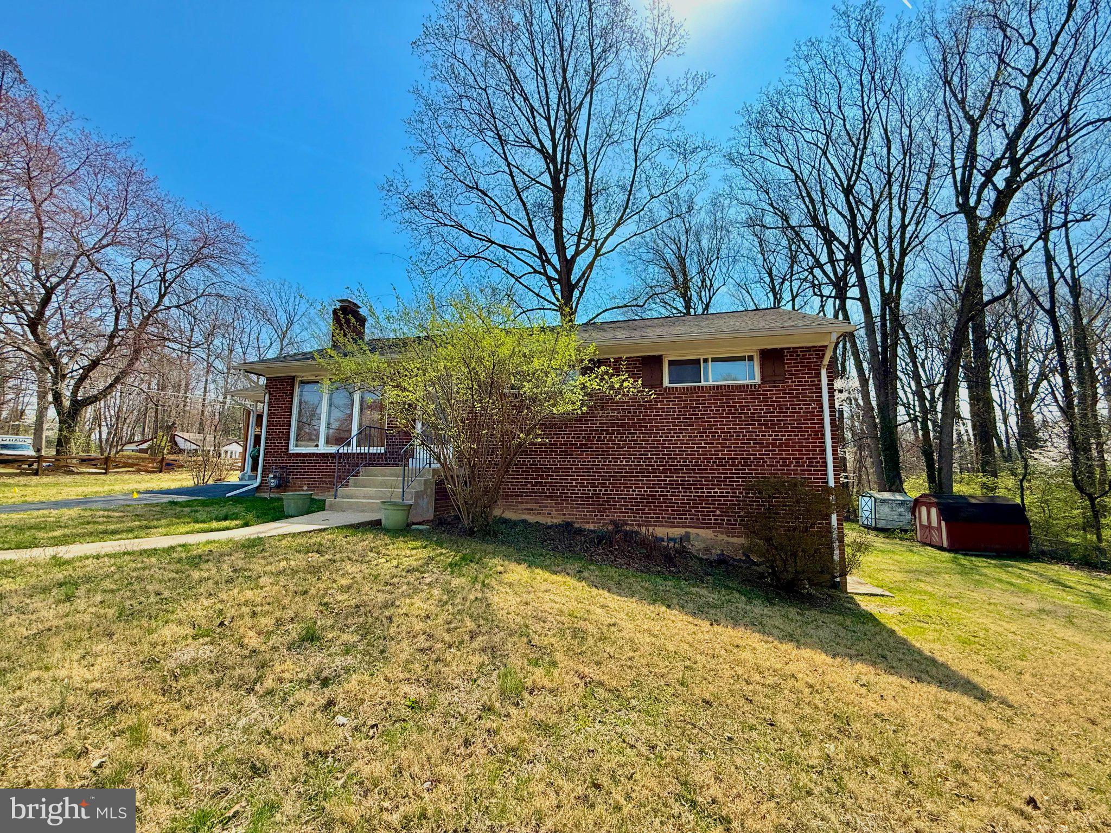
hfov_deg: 102.1
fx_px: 449
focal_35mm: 14
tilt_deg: +7.4
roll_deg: -0.8
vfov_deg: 85.7
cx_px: 556
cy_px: 416
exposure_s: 1/1656
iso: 64
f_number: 2.2
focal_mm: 2.22
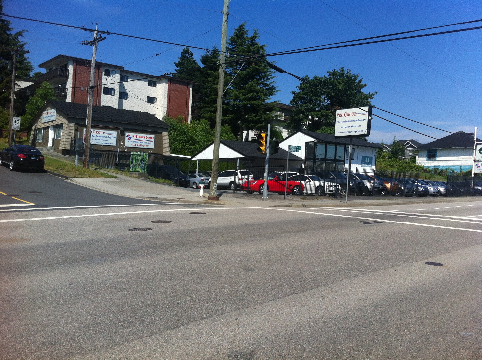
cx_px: 241
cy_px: 180
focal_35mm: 35
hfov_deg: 52.7
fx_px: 487
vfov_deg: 40.6
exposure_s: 1/1588
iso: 80
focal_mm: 3.85
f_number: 2.8
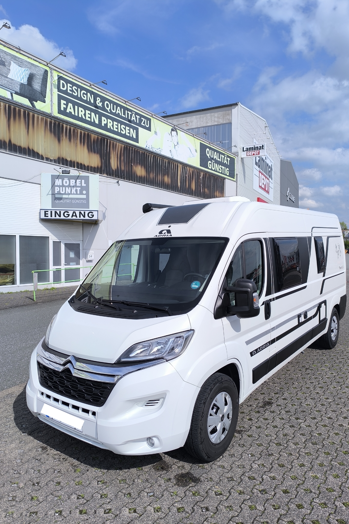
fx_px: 349
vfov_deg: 73.7
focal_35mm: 24
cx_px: 185
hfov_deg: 53.1
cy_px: 262
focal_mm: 6.14
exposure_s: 1/1276
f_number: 1.65
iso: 50
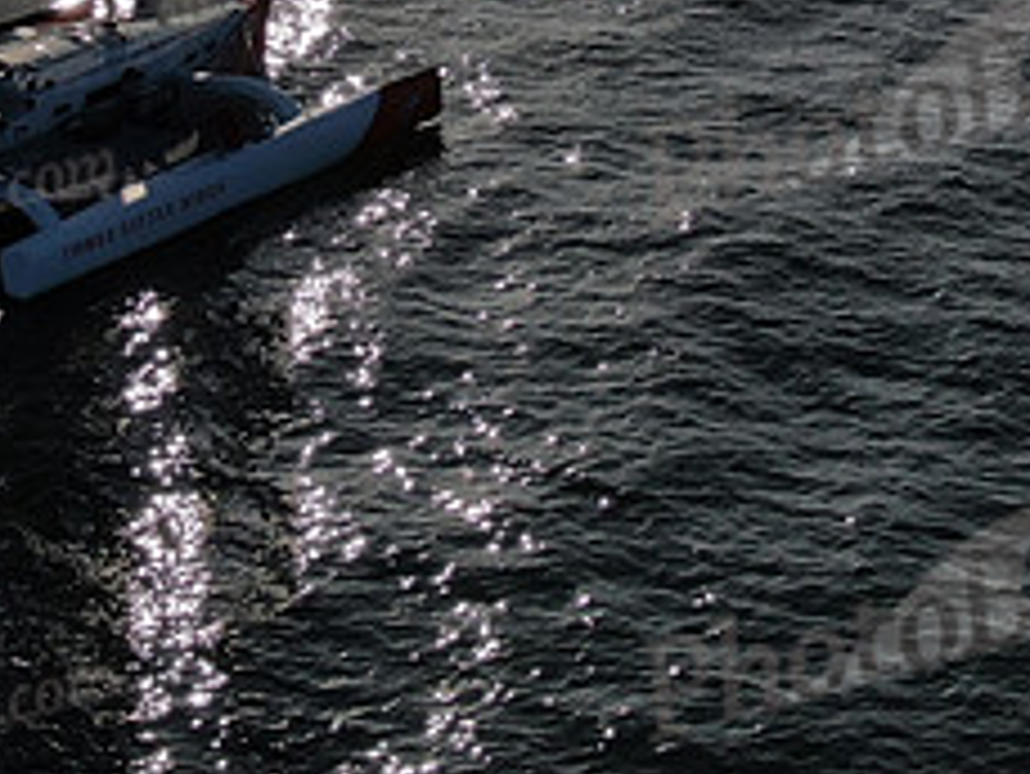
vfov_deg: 15.8
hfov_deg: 21.5
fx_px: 2709
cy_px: -97
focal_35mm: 91
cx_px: 382
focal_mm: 6.08
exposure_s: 1/8000
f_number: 3.3
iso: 100
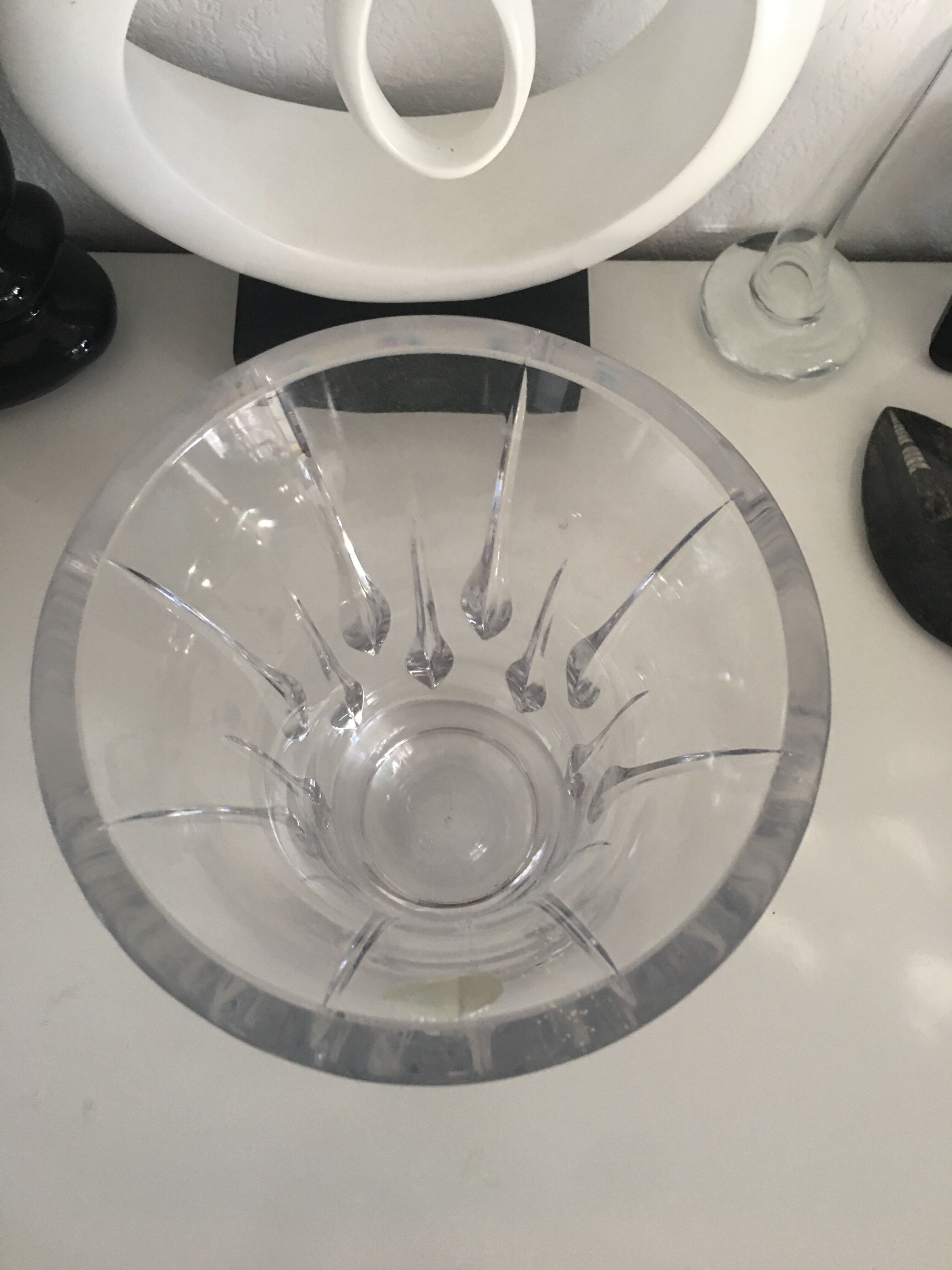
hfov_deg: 48.2
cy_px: 635
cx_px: 476
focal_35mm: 29
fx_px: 1063
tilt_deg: -71.1
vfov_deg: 61.7
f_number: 2.2
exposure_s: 1/17
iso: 80
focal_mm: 4.15
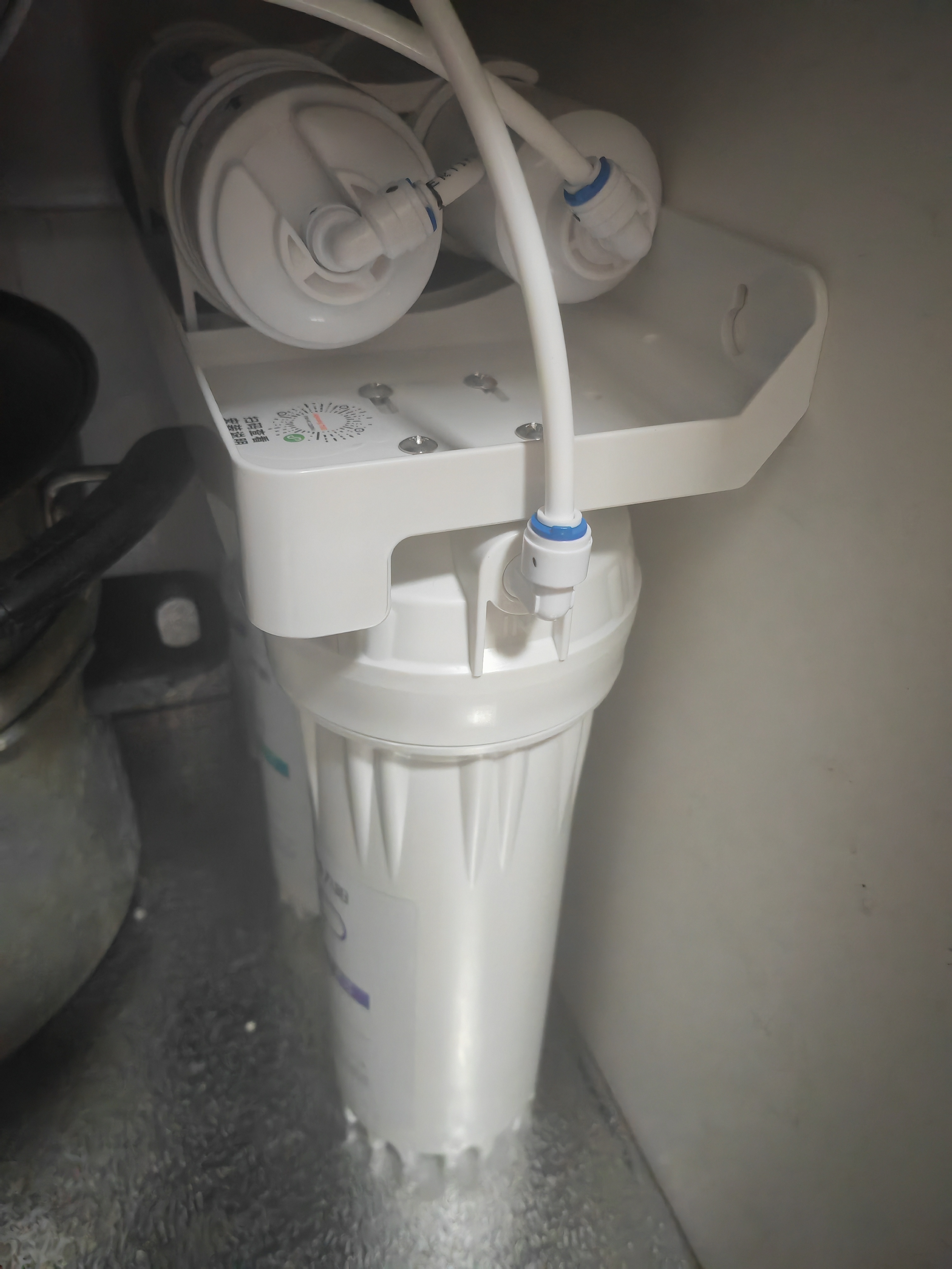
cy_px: 634
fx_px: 990
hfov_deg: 51.4
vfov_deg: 65.3
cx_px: 476
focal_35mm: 27
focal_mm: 5.53
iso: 2000
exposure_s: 1/50
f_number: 1.8
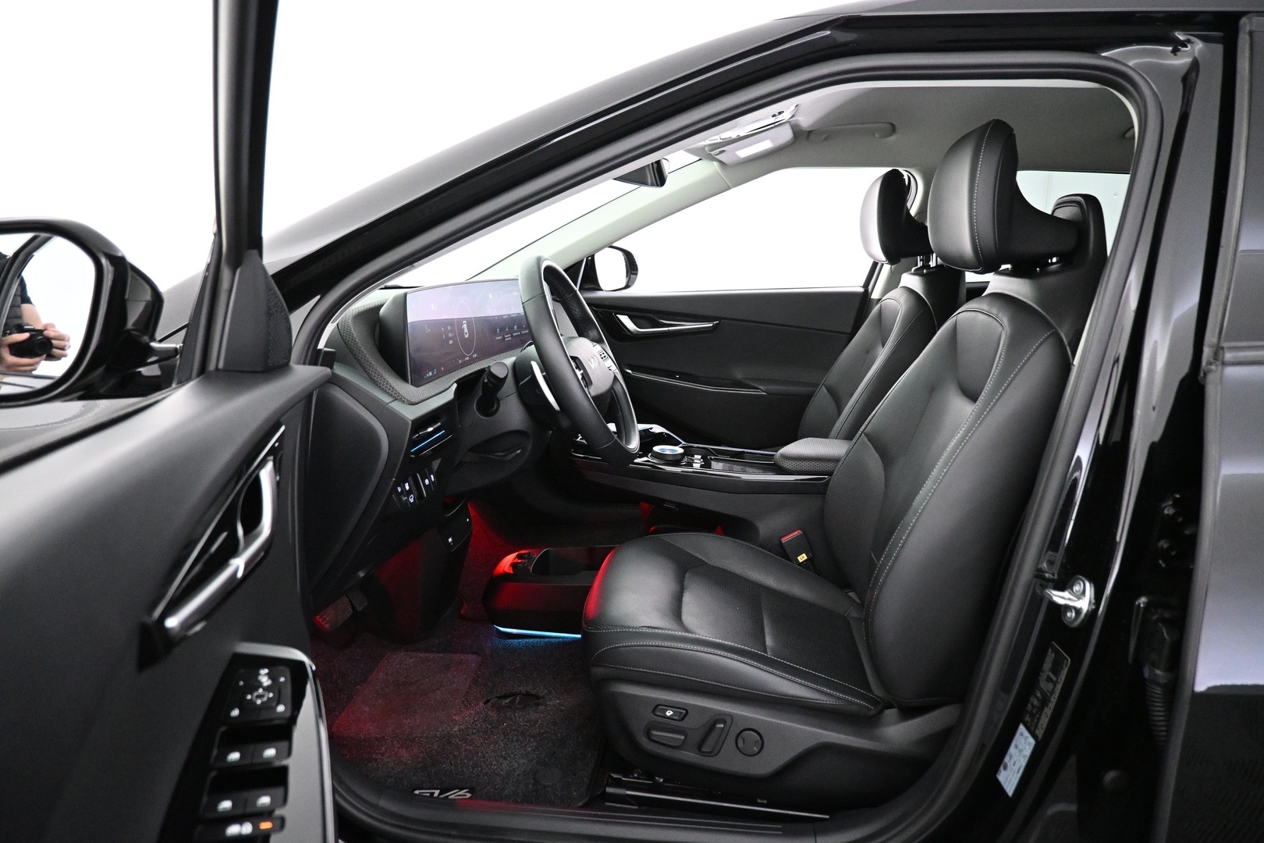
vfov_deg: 53.1
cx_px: 632
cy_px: 422
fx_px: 843
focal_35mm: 24
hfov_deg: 73.7
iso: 4000
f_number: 3.5
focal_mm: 16
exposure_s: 1/50
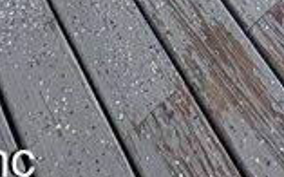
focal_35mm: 97
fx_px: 751
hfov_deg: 21.0
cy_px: -683
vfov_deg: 6.6
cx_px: 257
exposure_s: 1/533
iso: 64
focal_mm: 2.22
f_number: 2.2
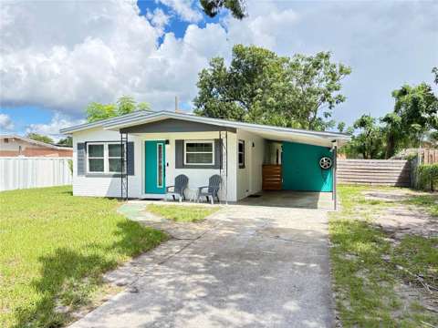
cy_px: 164
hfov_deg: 67.3
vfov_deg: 53.1
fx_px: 329
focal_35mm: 26
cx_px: 219
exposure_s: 1/1064
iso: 64
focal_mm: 5.96
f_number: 1.6
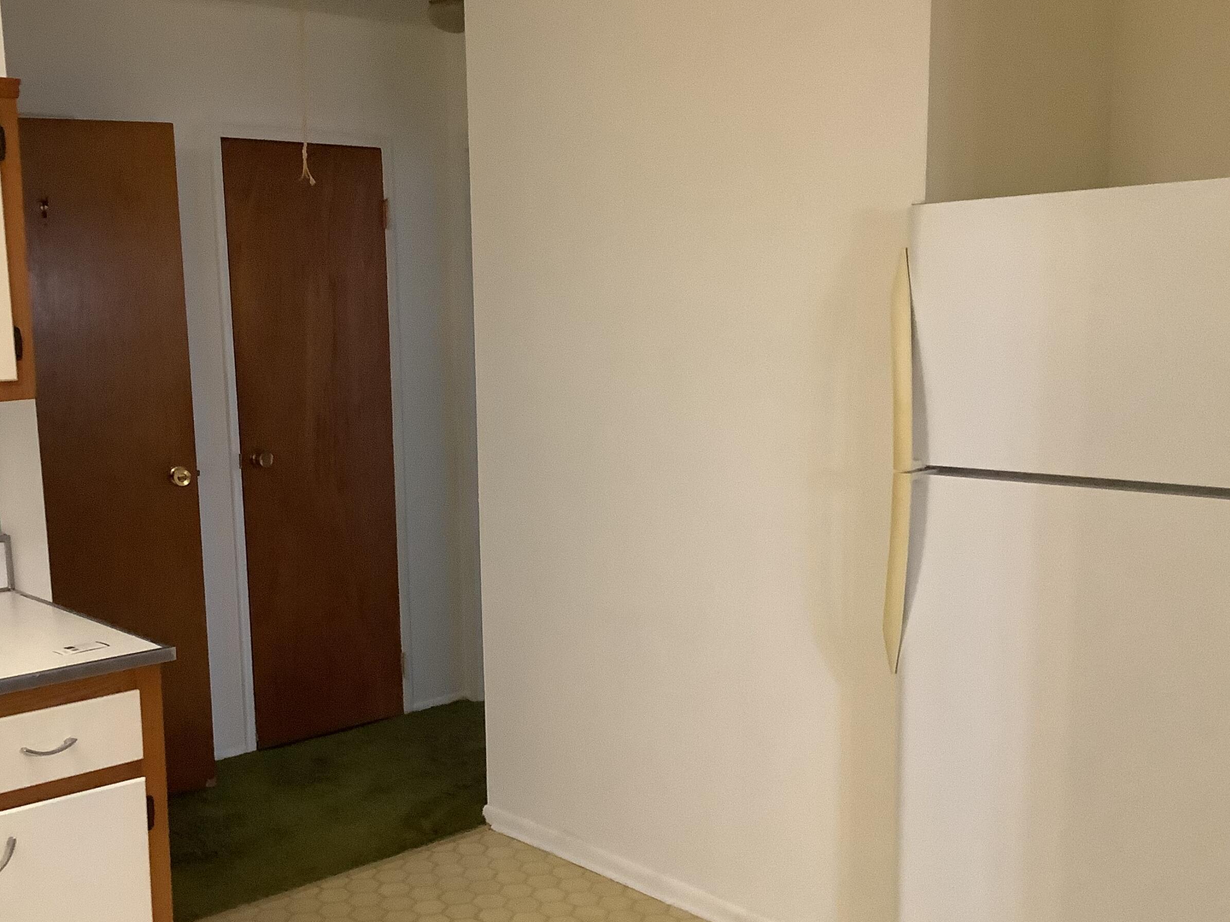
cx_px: 493
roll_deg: +1.4
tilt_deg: -11.3
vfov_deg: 36.7
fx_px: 1386
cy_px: 547
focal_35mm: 39
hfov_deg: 47.6
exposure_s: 1/60
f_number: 2.4
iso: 400
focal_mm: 3.3
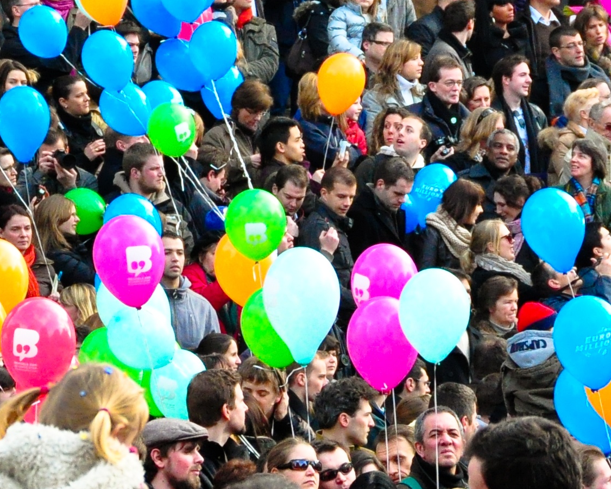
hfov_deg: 5.1
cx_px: -11
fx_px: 6781
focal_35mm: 375
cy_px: 137
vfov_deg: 4.1
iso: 1600
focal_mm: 70
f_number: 8
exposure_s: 1/640
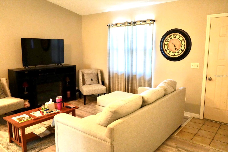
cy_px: 76
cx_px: 114
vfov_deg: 46.5
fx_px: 177
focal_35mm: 28
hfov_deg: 65.4
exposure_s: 1/160
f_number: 3.5
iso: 6400
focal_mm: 28
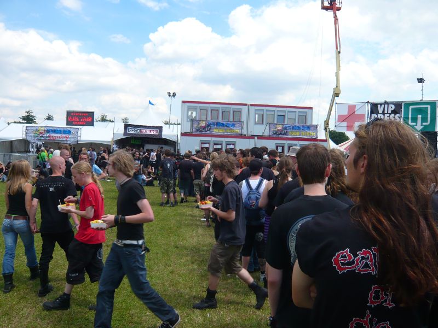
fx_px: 354
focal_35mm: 28
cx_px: 219
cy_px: 164
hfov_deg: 63.4
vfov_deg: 49.7
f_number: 8
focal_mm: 4.6
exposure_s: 1/125
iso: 100
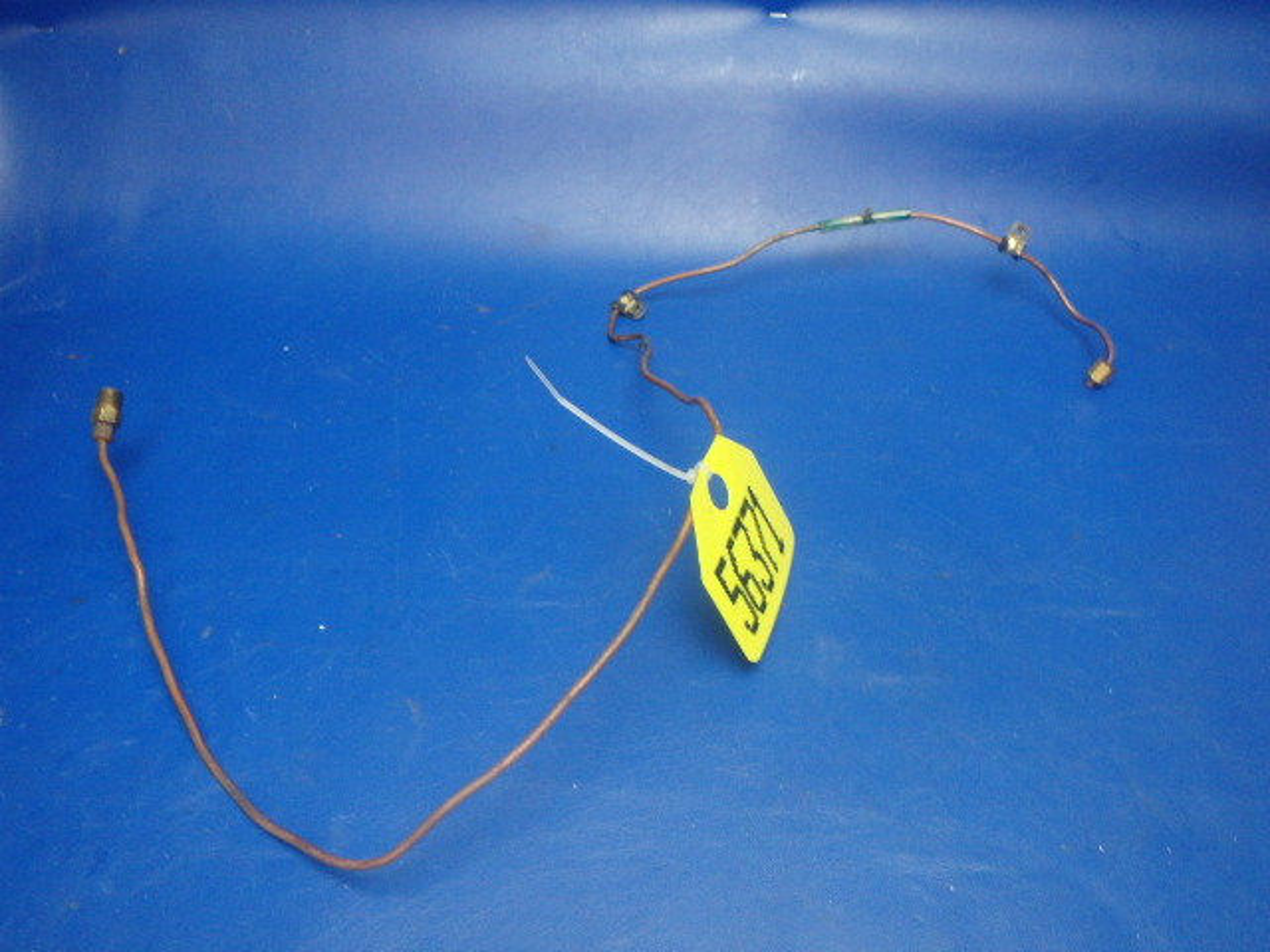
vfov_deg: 49.7
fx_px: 1027
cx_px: 635
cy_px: 476
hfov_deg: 63.4
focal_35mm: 28
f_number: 3.9
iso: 500
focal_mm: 5
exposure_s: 1/30
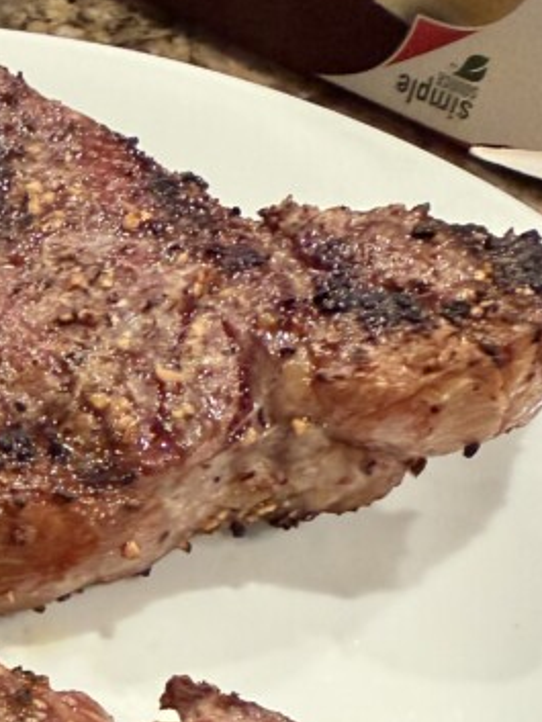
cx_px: -180
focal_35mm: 66
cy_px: 782
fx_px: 1377
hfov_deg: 20.2
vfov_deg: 27.1
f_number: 2.2
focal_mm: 2.22
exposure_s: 1/60
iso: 640
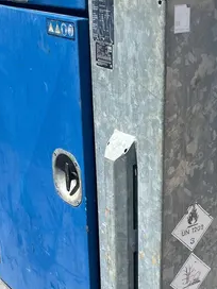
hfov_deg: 21.0
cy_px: 236
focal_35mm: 70
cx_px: 138
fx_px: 585
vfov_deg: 27.2
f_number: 1.5
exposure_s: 1/2252
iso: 50
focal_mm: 5.7
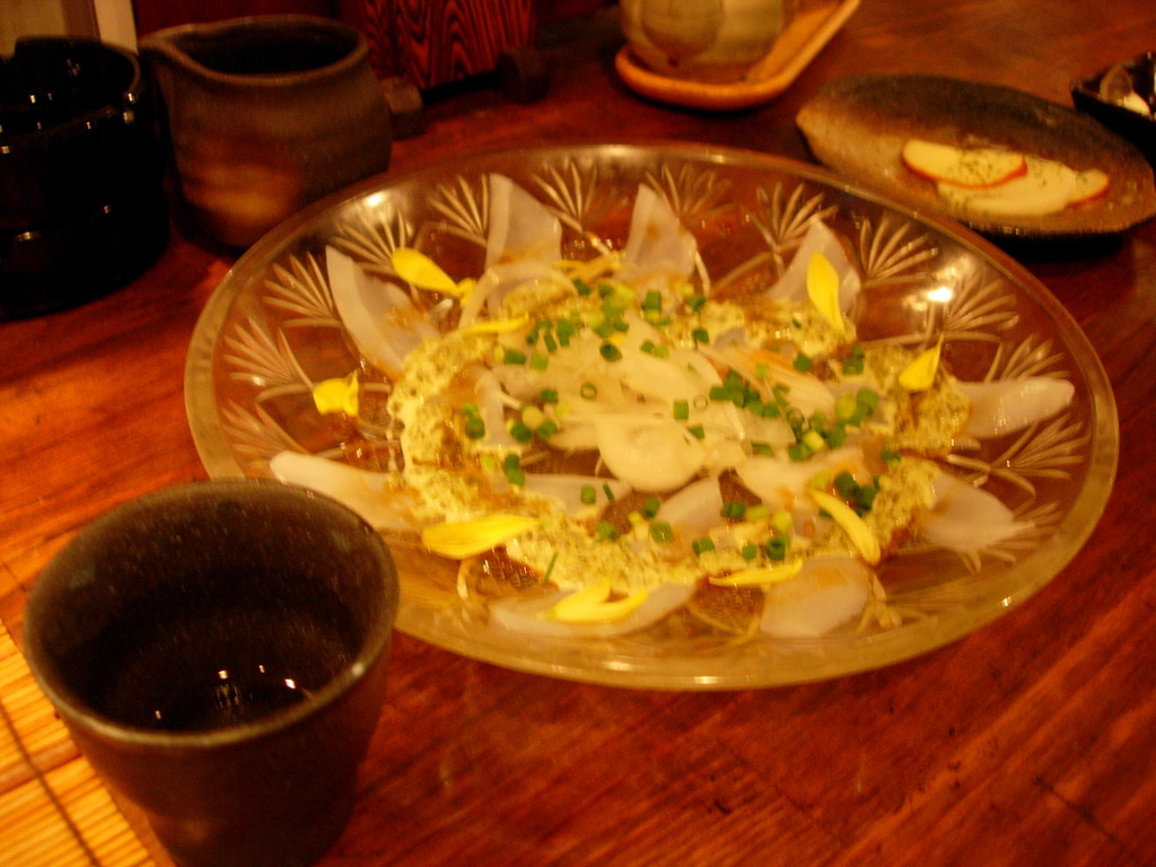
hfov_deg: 49.0
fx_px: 1269
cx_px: 578
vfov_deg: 37.7
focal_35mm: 38
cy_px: 434
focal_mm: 7.8
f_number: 2.8
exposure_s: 1/9.7
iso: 200
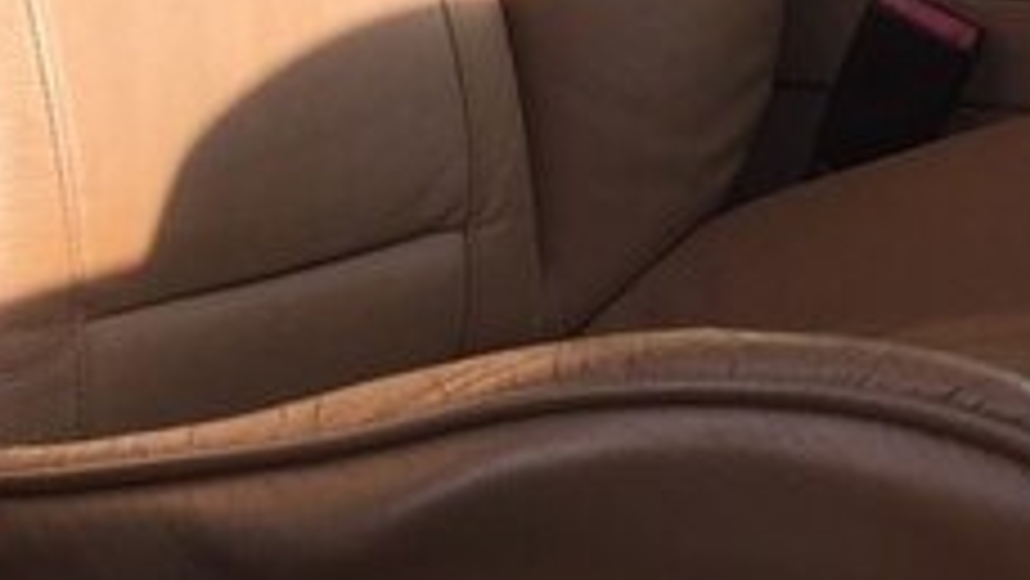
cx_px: 778
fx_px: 2486
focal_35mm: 91
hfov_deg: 23.2
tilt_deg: -0.5
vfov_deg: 12.6
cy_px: -299
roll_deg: -2.4
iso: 32
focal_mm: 4.15
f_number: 2.2
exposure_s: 1/775
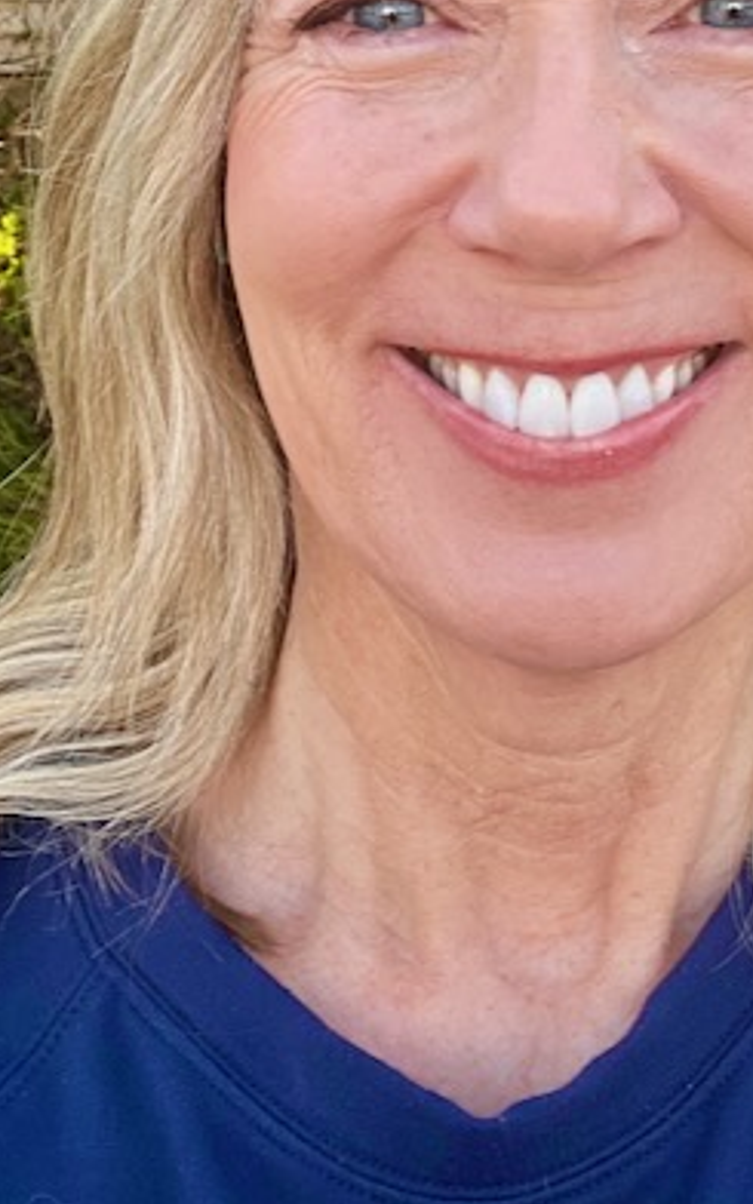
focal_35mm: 52
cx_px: 573
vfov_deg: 38.0
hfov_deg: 24.6
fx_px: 1707
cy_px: 322
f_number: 2.2
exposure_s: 1/147
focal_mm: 2.71
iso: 25
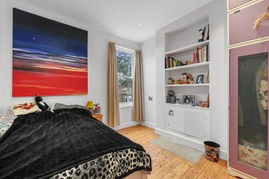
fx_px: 105
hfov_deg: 104.3
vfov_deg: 81.1
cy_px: 90
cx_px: 134
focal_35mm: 14
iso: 400
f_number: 8
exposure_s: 1.6
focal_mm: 14
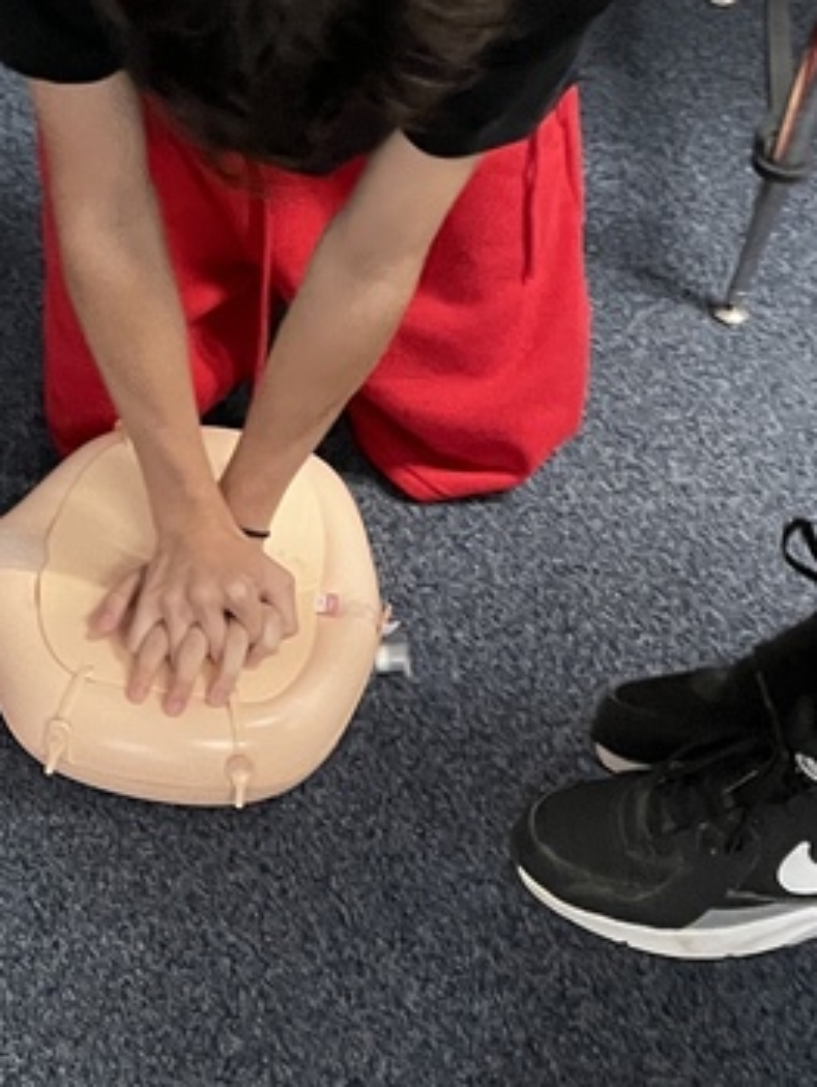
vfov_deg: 25.3
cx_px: 25
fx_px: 2389
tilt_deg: -49.8
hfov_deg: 18.9
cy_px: 845
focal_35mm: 76
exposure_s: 1/40
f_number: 1.6
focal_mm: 4.2
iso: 640
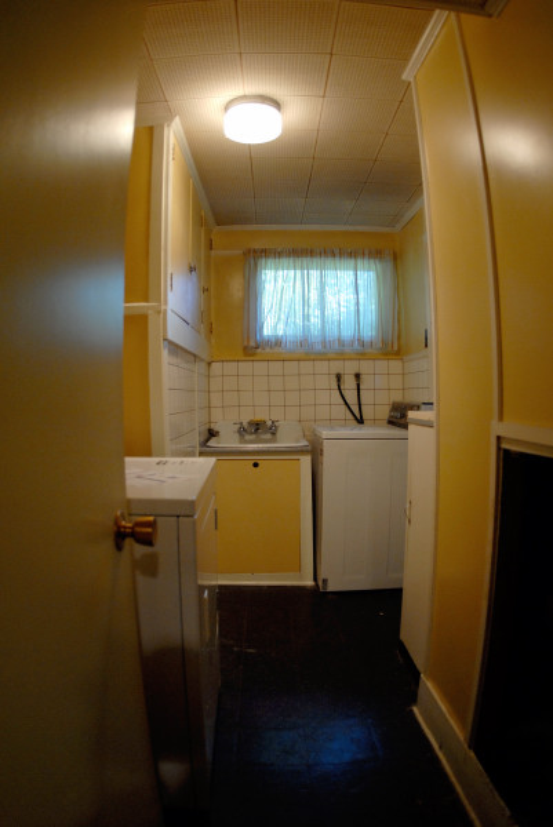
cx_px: 276
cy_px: 414
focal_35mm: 24
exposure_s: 1/50
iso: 400
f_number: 2.8
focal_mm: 16
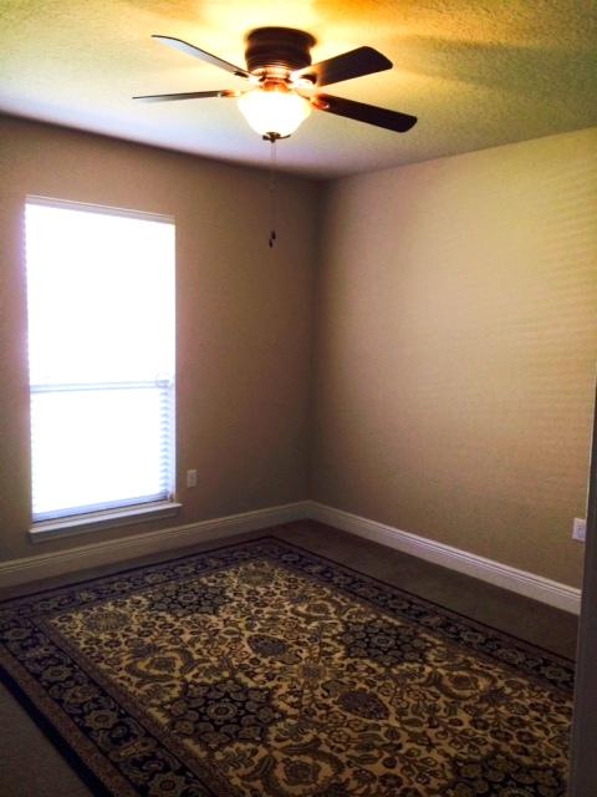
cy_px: 398
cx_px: 298
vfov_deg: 60.0
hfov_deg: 46.8
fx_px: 690
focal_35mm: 30
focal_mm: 4.12
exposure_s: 1/30
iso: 50
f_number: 2.2
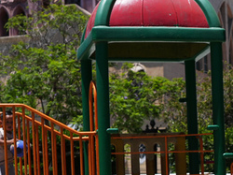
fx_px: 928
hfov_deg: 13.8
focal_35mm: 138
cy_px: 182
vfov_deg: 10.6
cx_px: 291
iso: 200
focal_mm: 35
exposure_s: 1/6400
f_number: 3.2
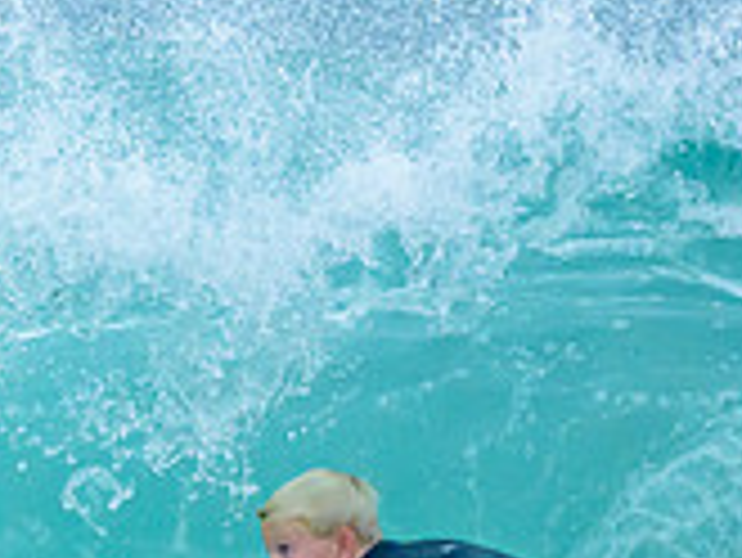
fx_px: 79411
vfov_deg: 0.4
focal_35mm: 3702
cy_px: 486
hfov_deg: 0.5
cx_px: -150
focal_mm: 800
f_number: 6.3
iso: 2500
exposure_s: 1/3200
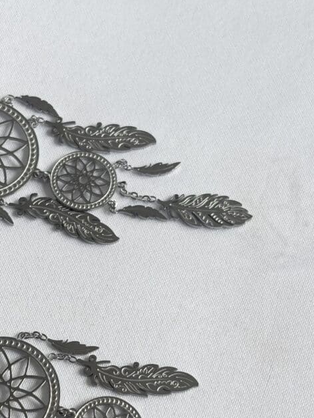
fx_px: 1027
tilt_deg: -68.1
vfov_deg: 22.9
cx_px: 74
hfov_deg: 17.3
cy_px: 297
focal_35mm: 85
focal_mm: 5.96
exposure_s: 1/493
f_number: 1.6
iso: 32
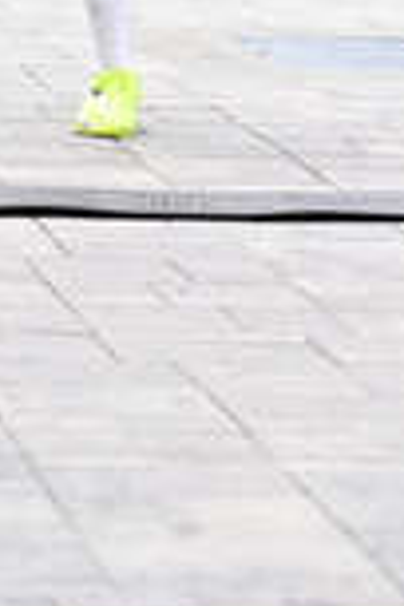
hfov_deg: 4.1
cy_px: -214
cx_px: 335
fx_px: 5622
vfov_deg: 6.1
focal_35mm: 334
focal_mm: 93
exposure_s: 1/1600
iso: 1250
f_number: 2.8
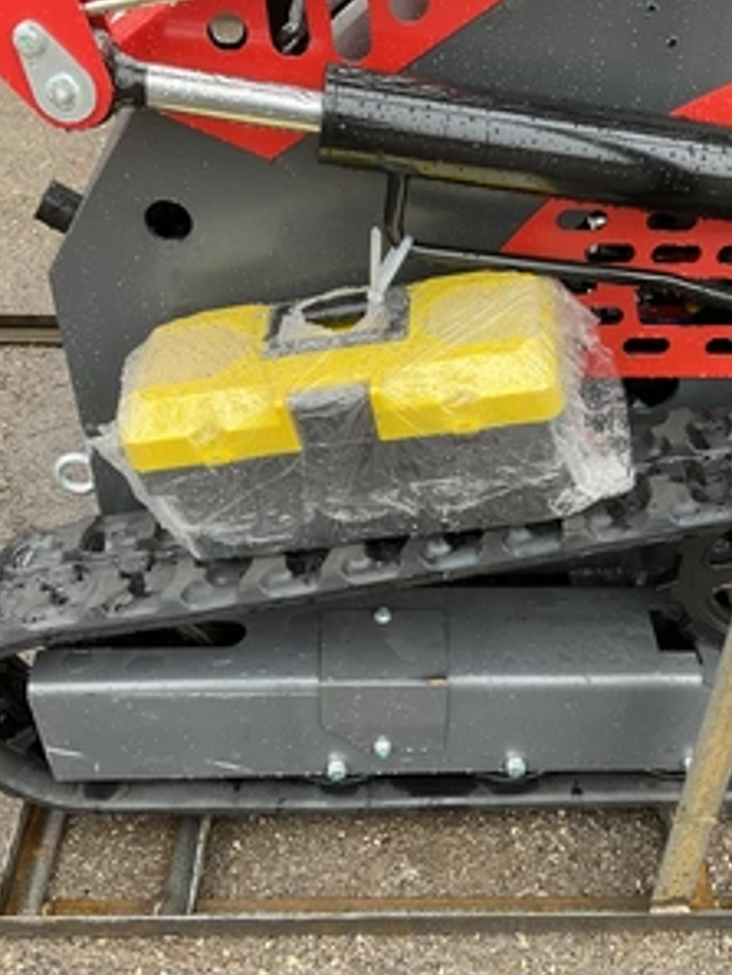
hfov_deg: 36.7
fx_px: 1099
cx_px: 437
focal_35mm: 39
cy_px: 489
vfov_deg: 47.8
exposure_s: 1/122
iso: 50
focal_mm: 3
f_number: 1.8
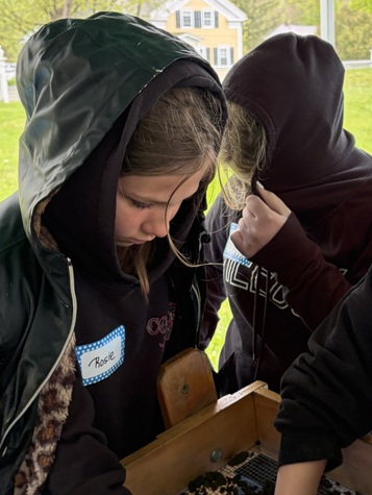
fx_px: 801
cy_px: 300
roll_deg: -0.3
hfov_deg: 25.8
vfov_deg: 34.2
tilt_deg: -18.5
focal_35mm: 56
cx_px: 283
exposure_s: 1/92
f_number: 1.6
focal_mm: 5.96
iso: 125
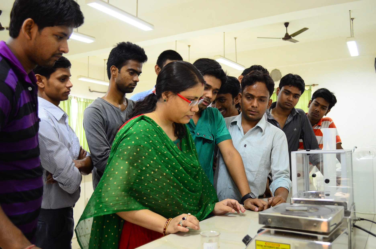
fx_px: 344
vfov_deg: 39.8
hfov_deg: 57.3
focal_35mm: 33
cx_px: 188
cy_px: 124
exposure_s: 1/25
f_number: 4
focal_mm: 22
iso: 1000
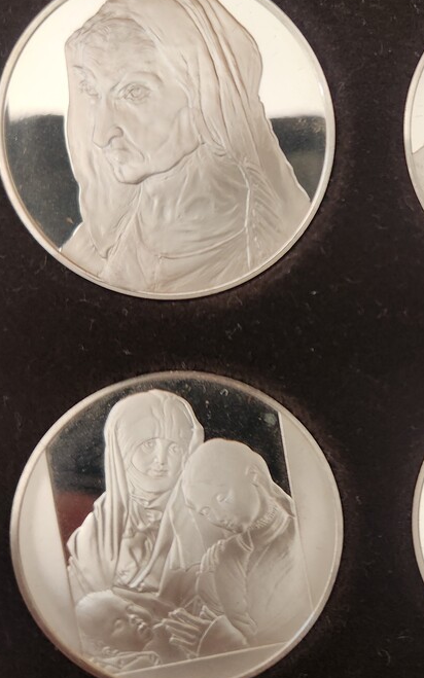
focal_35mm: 37
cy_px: 301
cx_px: 381
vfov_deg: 52.6
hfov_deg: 32.7
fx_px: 684
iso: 400
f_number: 1.8
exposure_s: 1/120
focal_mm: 5.4
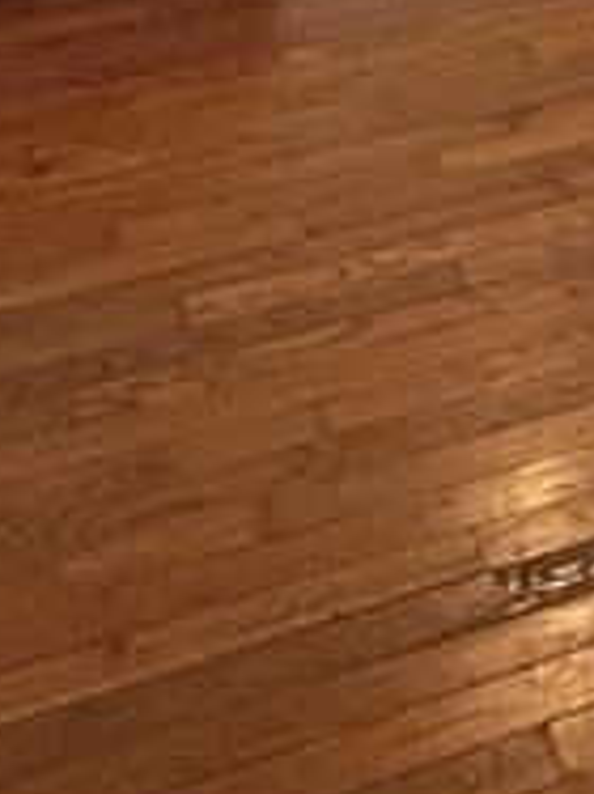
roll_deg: +0.8
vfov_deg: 21.9
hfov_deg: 19.6
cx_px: 645
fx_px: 1649
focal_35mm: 72
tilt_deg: -14.2
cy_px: -433
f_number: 2.2
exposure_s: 1/60
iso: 500
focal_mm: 2.22
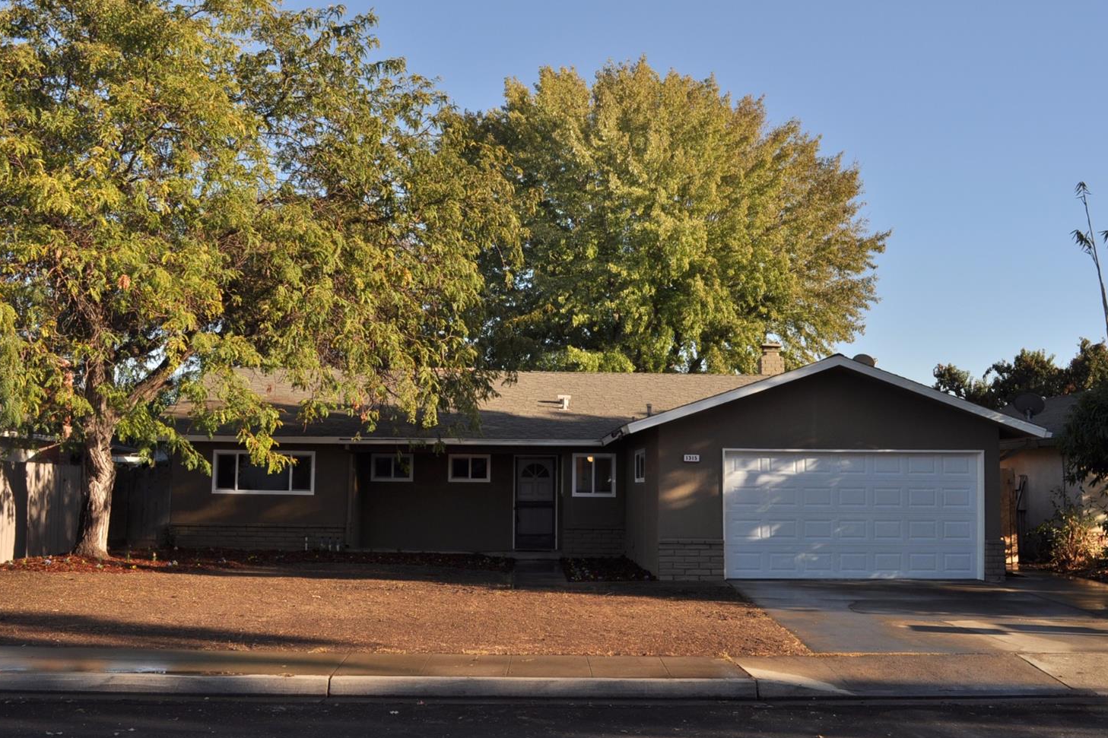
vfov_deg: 35.9
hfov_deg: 51.9
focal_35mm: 37
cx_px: 560
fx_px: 1139
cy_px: 365
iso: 200
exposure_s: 1/200
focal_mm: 24
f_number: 11
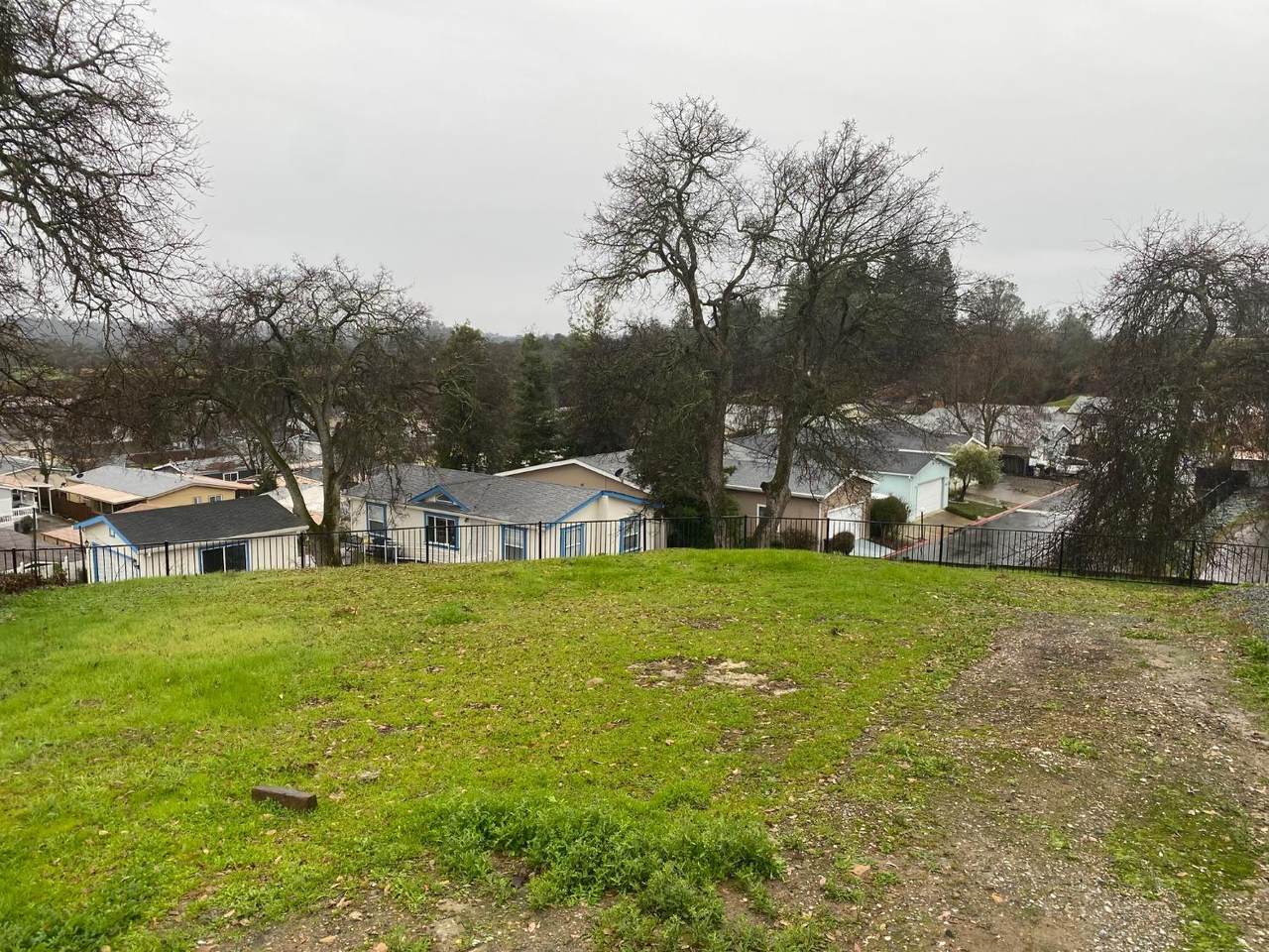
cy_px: 476
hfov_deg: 67.3
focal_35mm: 26
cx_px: 634
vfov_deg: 53.1
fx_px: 953
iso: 32
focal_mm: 4.25
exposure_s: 1/315
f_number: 1.8
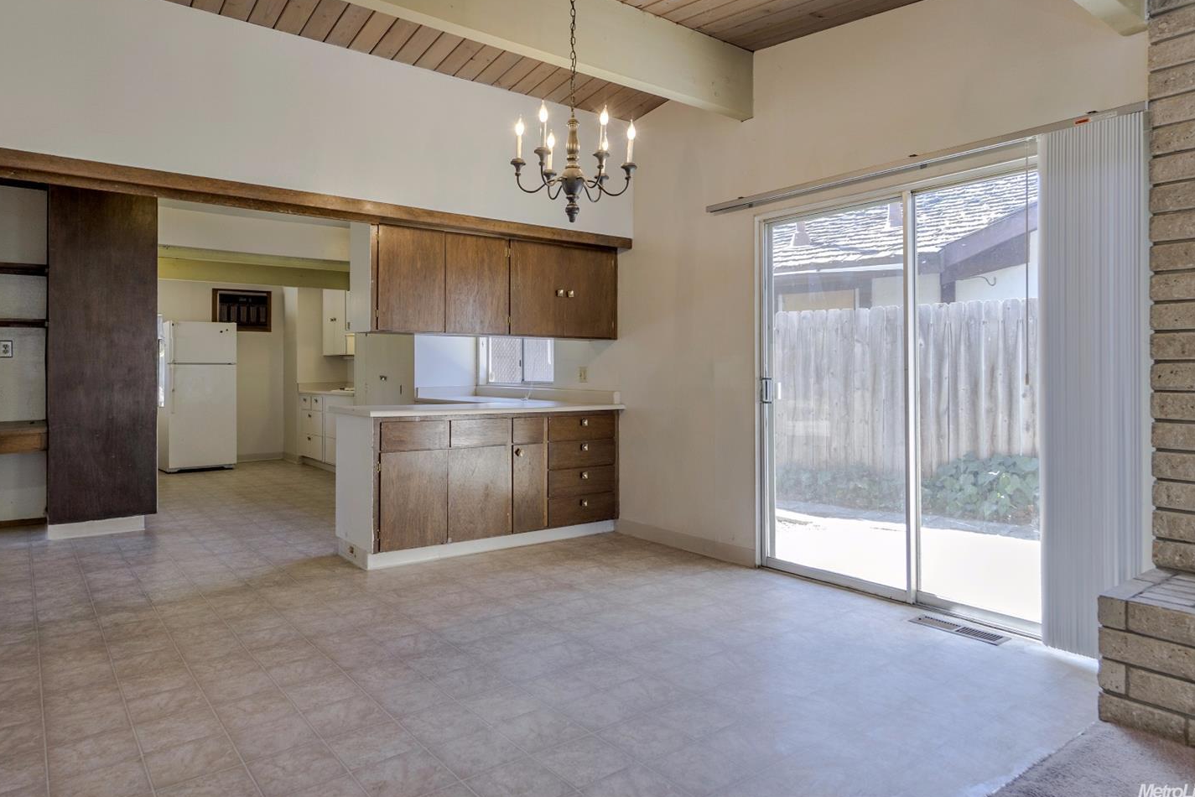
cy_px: 381
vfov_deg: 61.9
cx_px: 593
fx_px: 664
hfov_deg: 84.0
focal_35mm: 20
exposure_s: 1/20
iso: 100
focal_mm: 13
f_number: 5
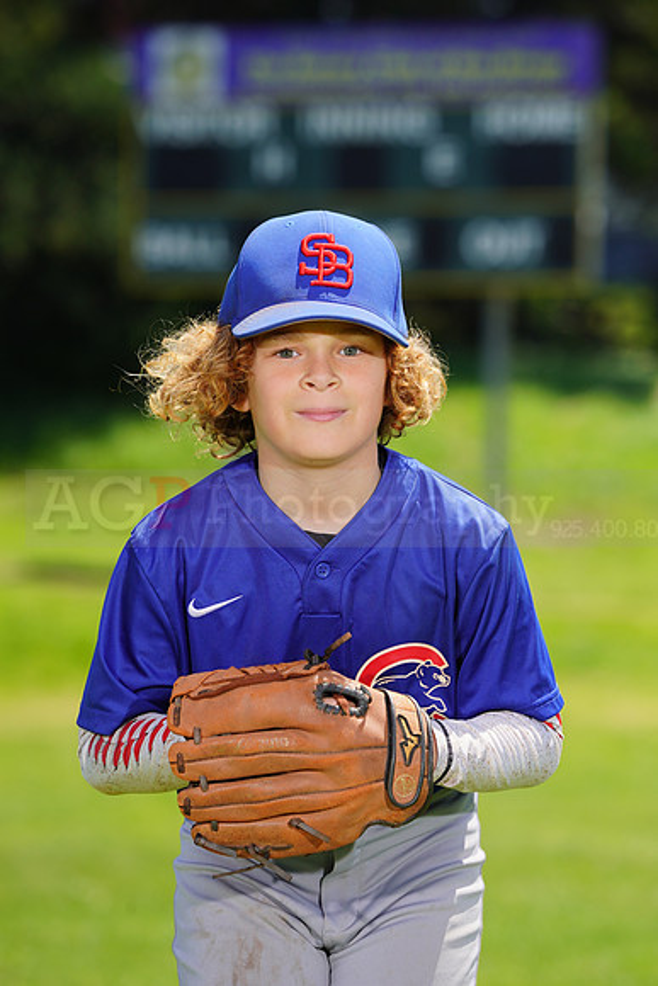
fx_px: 7507
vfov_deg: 7.5
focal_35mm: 274
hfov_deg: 5.0
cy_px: 493
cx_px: 329
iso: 100
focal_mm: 274
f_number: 8
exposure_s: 1/250
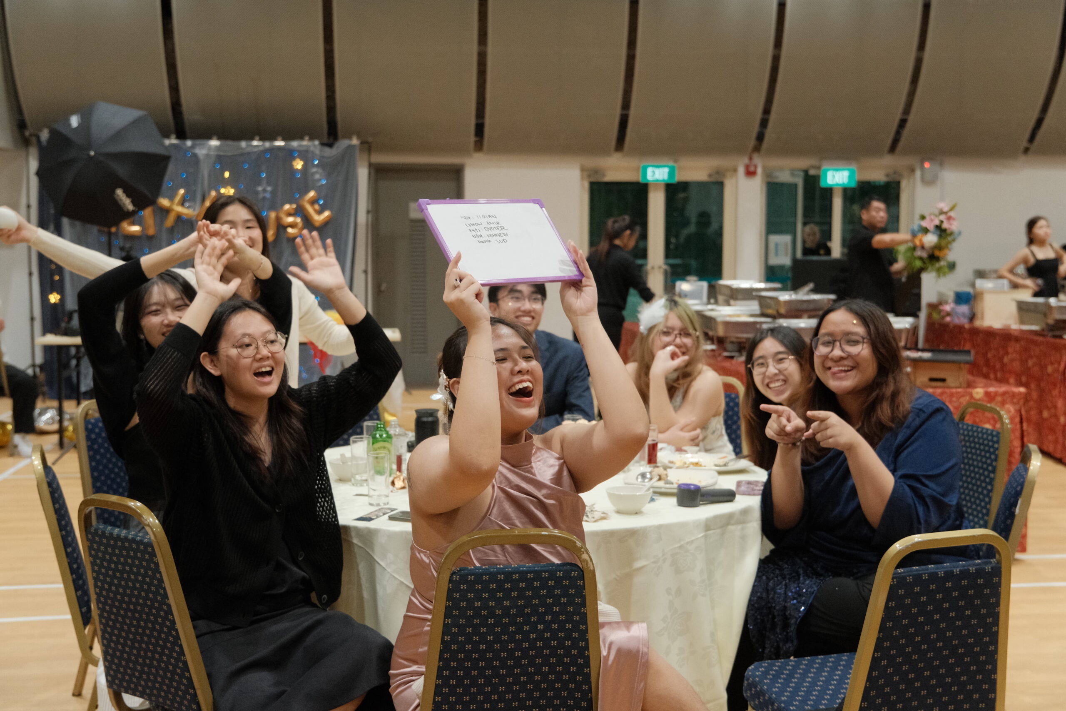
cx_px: 533
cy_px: 356
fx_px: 1155
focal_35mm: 39
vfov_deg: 34.2
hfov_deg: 49.6
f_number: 2.8
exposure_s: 1/200
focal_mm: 26.2
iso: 2500
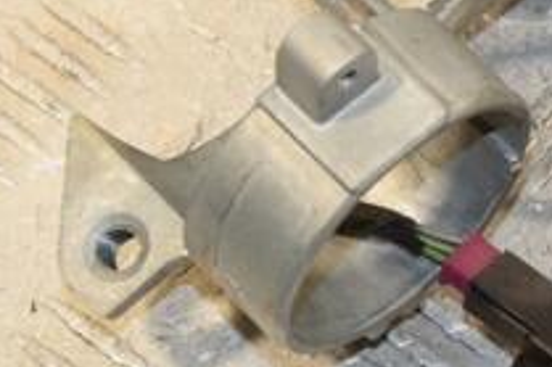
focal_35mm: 250
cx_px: 726
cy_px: -29
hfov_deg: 8.1
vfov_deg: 5.5
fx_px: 3830
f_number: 8
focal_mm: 58
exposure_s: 1/200
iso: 800
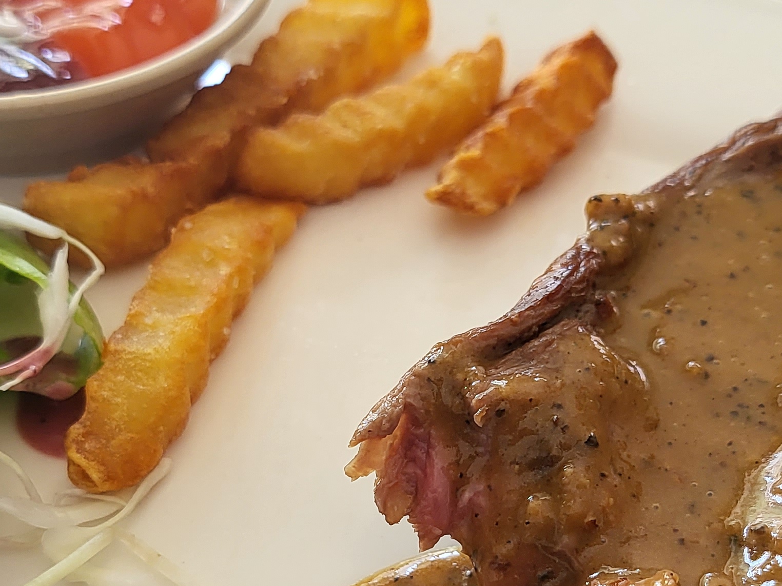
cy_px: 482
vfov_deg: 22.9
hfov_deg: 30.7
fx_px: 1423
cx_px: 460
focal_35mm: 63
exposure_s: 1/120
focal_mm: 5
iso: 100
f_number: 1.8
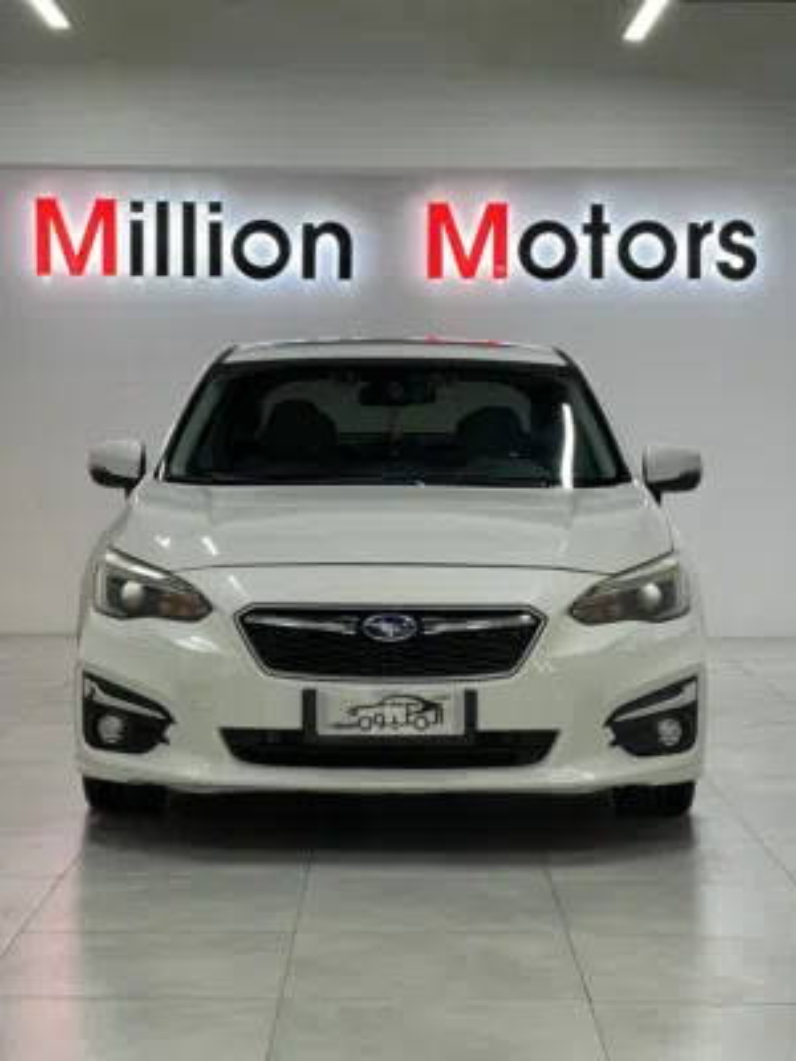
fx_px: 2361
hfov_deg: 19.1
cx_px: 398
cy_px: 530
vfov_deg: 25.3
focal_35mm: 77
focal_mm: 9
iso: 320
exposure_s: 1/60
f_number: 2.8
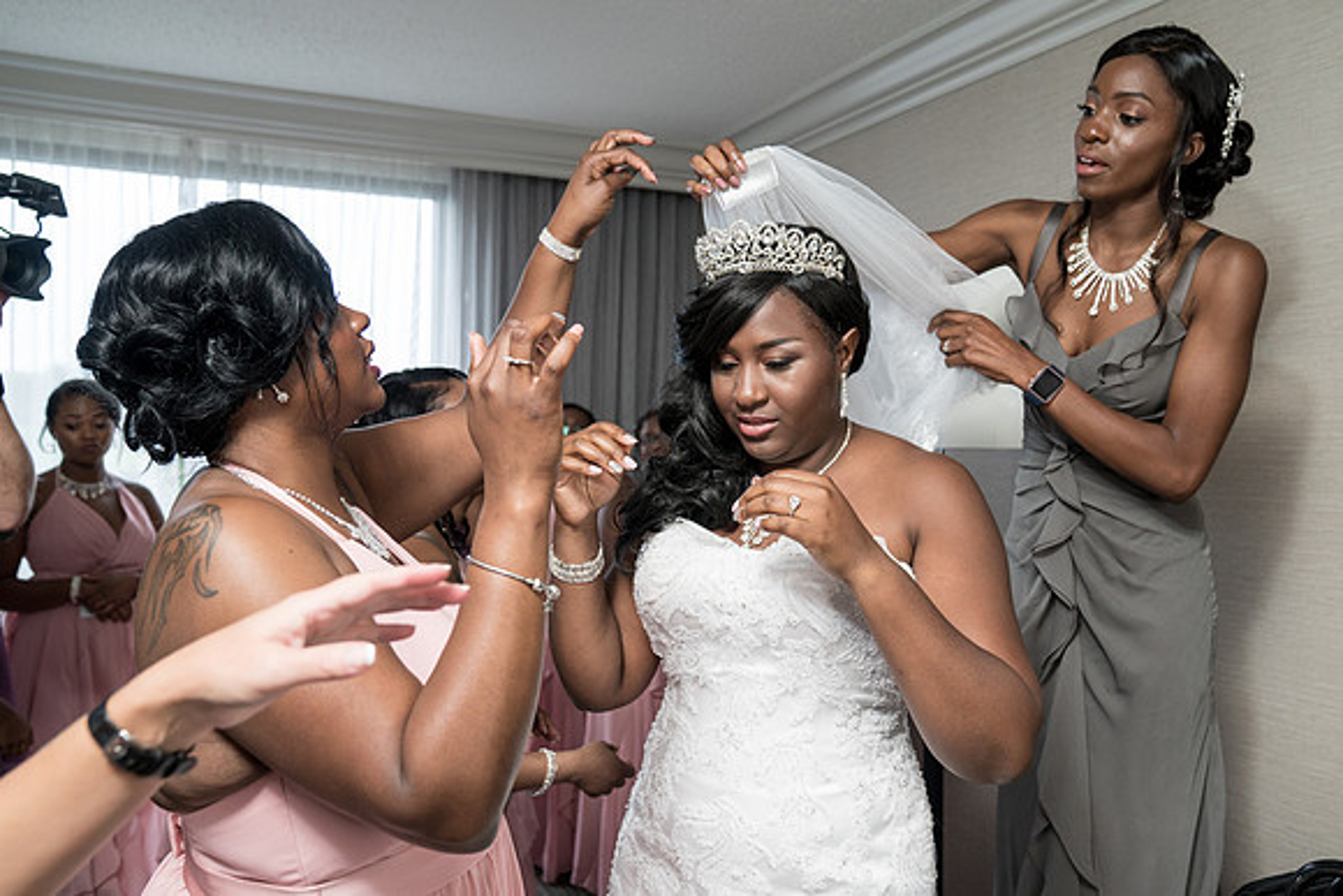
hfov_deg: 63.0
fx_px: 1093
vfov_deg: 44.6
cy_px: 454
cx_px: 729
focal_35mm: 29
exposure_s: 1/200
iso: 640
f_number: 4
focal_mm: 27
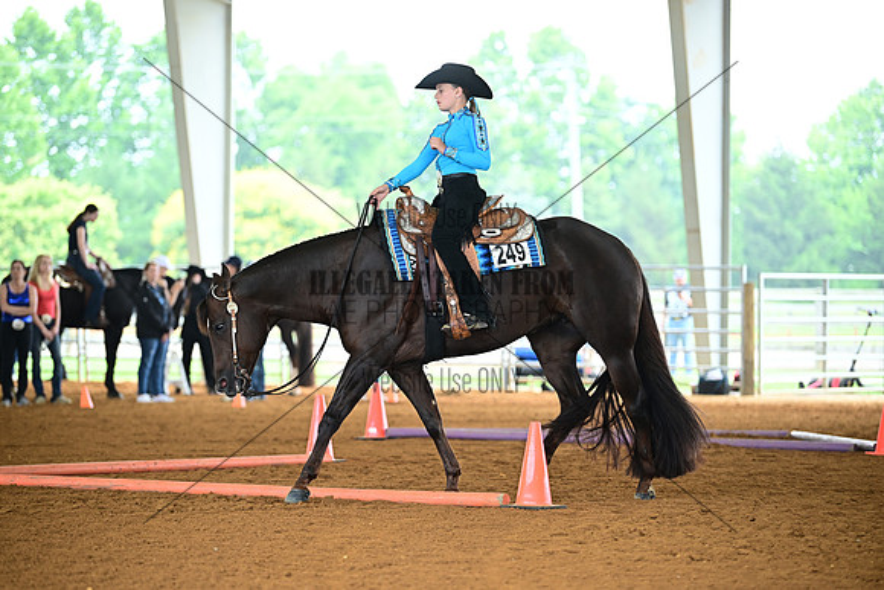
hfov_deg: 14.2
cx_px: 442
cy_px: 295
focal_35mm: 145
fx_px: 3561
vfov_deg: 9.5
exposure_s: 1/325
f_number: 2.8
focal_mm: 145
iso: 500
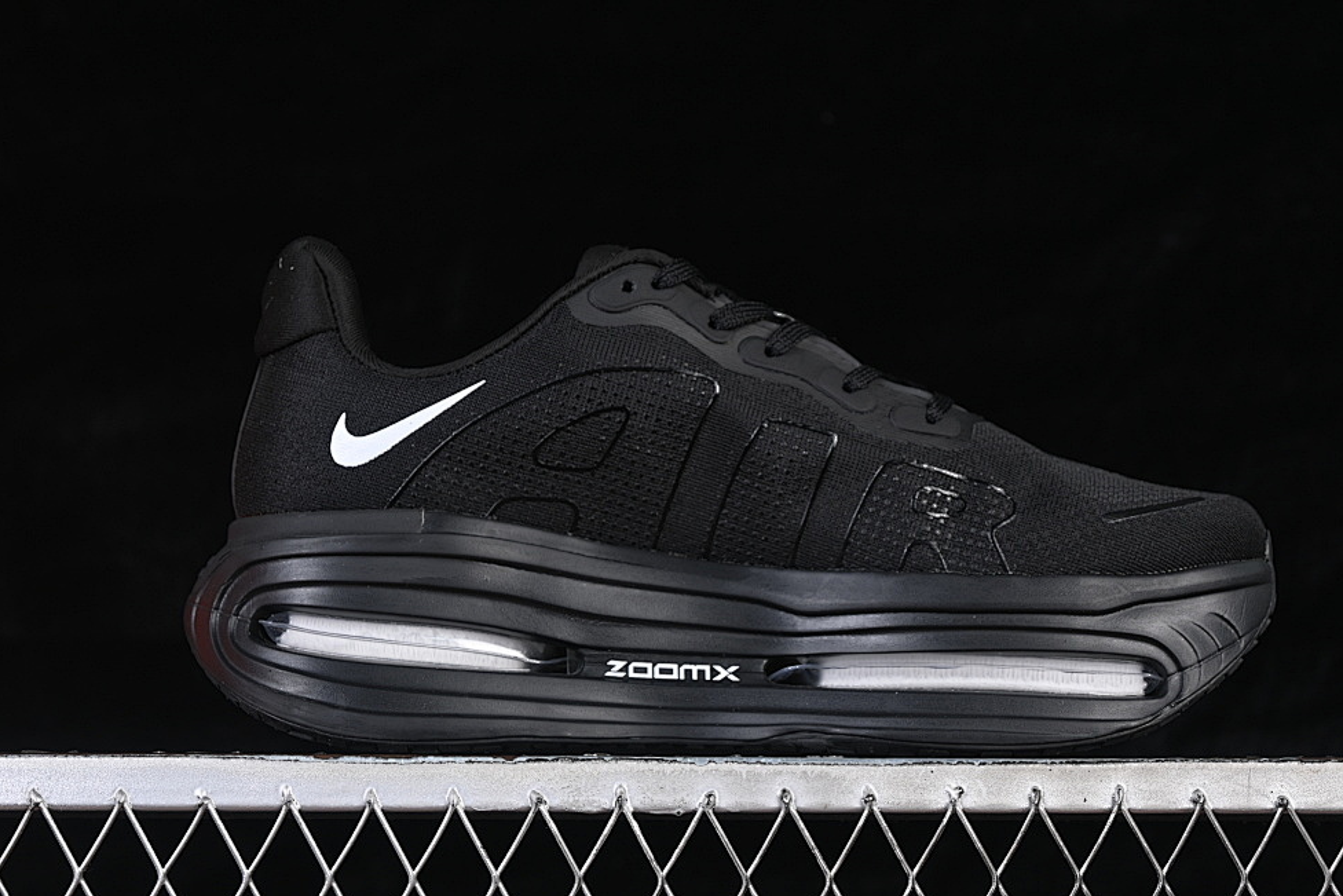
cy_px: 451
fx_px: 3097
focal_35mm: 83
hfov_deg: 24.5
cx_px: 735
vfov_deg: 16.5
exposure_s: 1/60
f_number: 6.3
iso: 160
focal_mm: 50
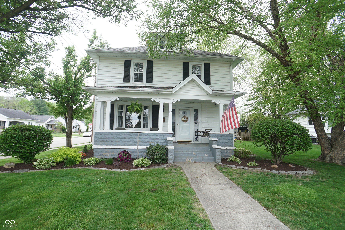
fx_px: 230
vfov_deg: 53.1
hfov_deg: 73.7
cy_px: 115
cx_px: 172
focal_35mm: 24
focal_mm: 16
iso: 200
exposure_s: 1/80
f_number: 5.6
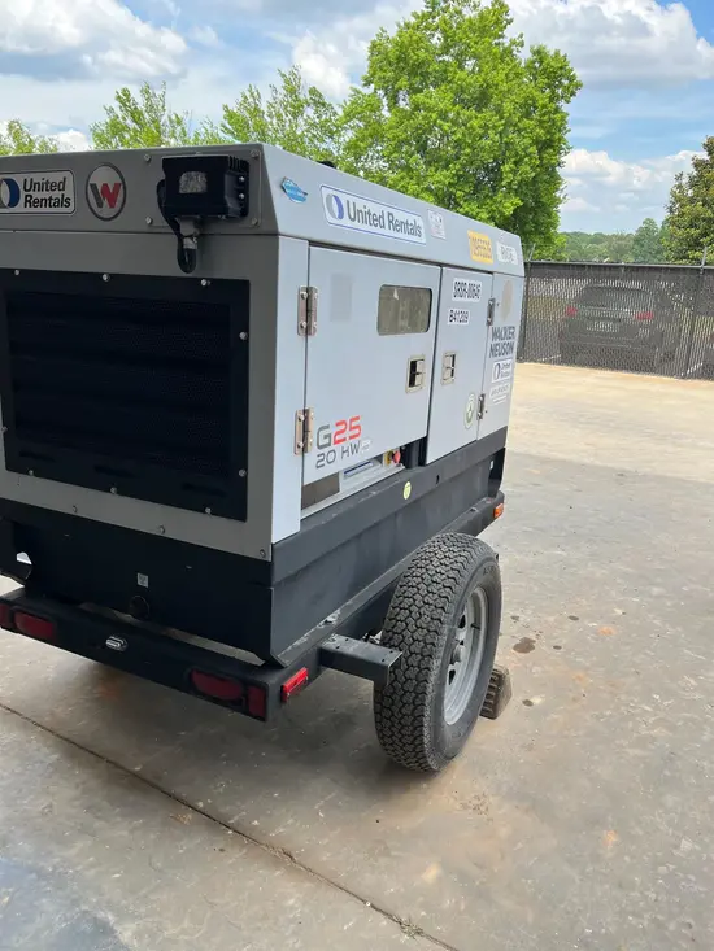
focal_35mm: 26
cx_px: 357
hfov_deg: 53.1
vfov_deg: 67.3
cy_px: 476
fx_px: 715
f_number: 1.6
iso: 50
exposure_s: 1/975
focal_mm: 5.1
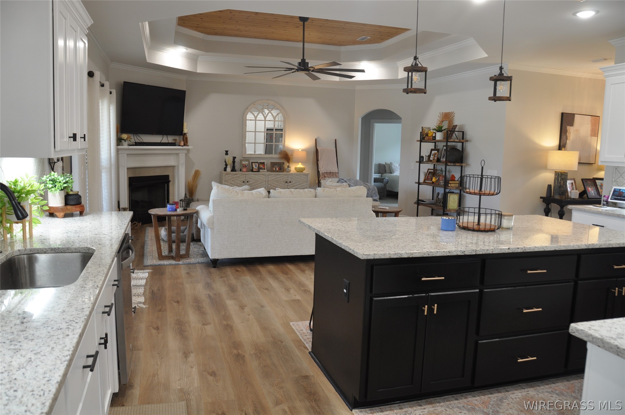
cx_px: 312
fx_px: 468
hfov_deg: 67.4
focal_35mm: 27
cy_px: 208
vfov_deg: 47.8
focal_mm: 18
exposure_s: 1/25
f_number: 5
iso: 400
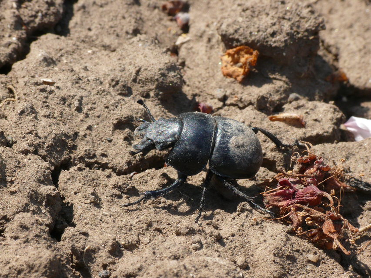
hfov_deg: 13.7
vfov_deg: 10.3
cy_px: 139
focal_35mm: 144
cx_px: 186
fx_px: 1544
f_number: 10
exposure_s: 1/125
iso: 200
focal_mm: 30.5
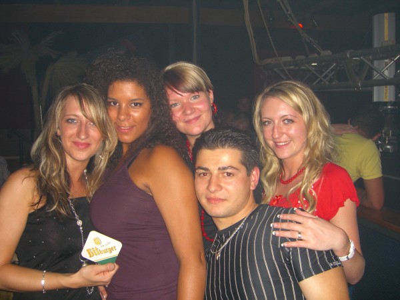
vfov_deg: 37.7
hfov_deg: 49.0
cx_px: 200
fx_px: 439
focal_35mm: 38
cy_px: 150
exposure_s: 1/60
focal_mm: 7.9
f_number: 2.8
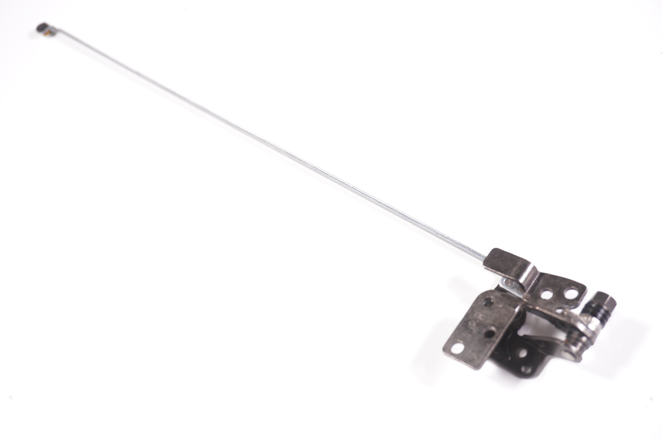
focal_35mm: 42
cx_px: 331
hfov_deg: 46.4
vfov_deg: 31.8
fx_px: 772
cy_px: 220
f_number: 5.6
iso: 640
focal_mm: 28
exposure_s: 1/125
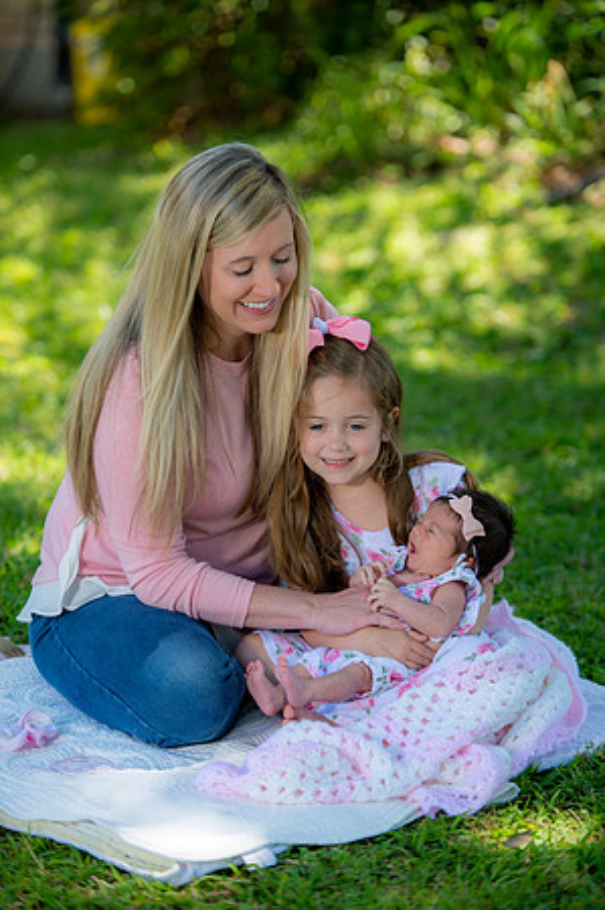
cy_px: 455
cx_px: 302
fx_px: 3284
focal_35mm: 130
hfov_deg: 10.5
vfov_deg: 15.8
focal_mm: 130
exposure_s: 1/250
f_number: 2.8
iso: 100
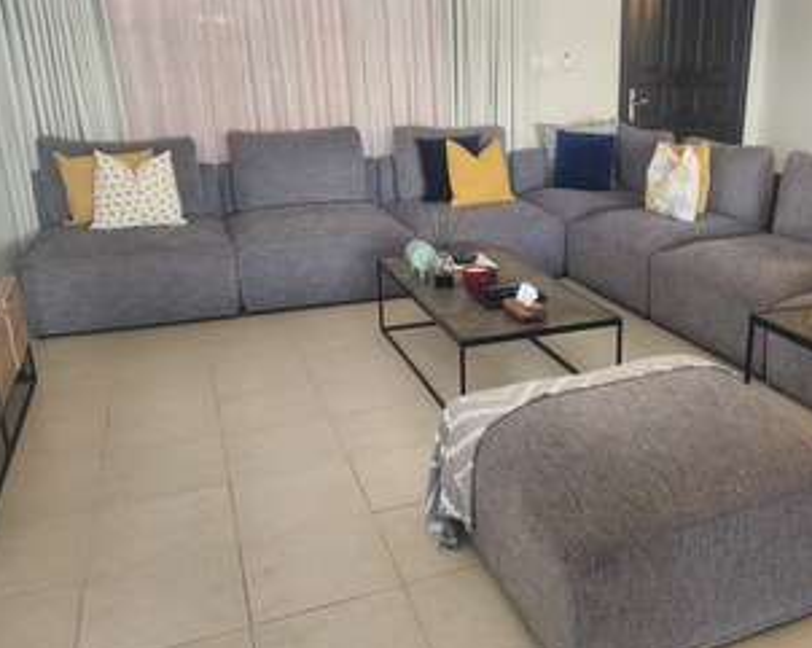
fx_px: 816
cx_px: 555
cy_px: 308
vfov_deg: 43.3
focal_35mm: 34
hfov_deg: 51.7
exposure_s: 1/40.1
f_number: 1.8
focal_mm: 6.4
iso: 250
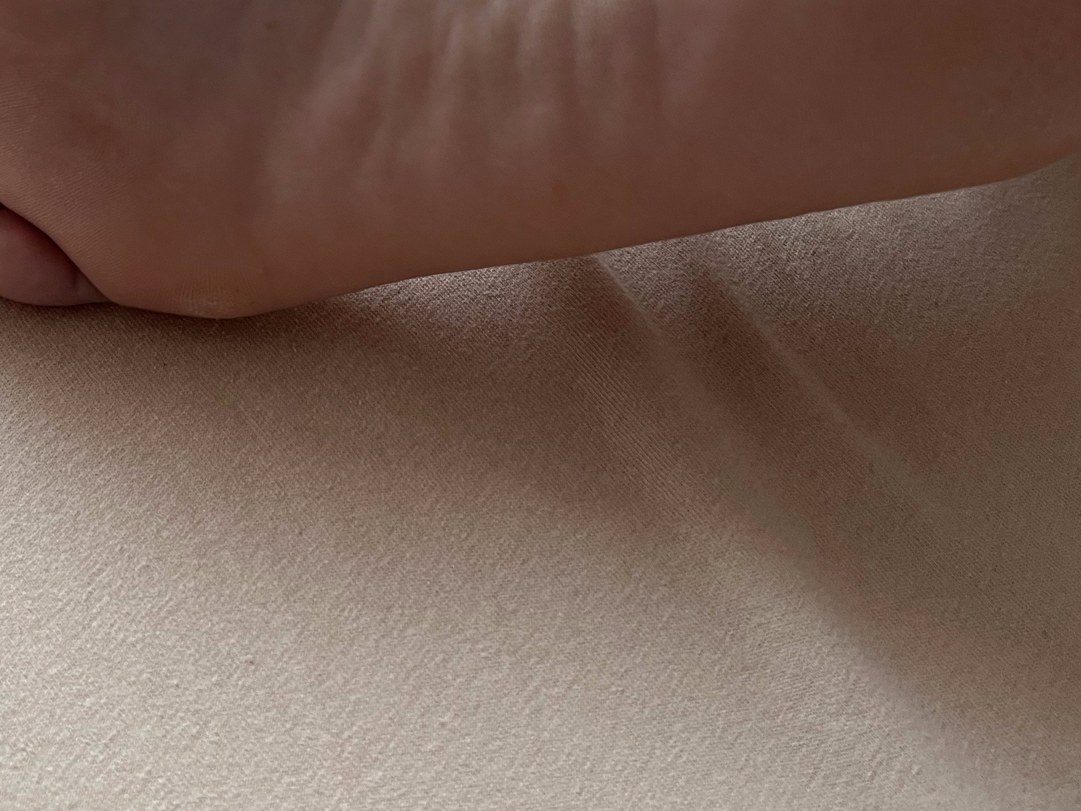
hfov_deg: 38.6
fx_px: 1530
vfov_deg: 28.8
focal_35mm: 49
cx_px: 403
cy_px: 122
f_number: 1.5
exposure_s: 1/70
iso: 125
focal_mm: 5.7
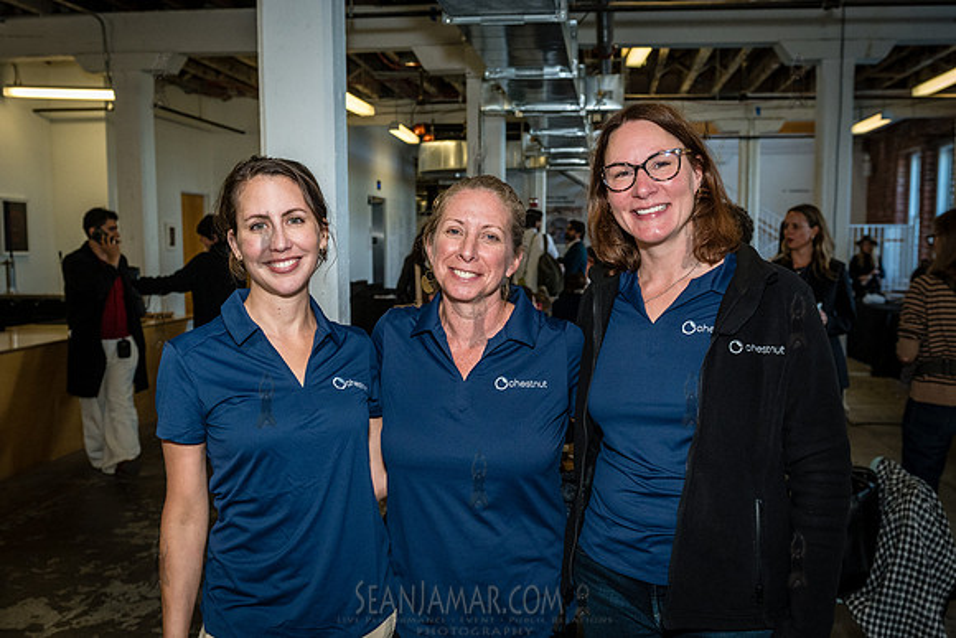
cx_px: 504
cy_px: 333
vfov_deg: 35.9
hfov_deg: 51.7
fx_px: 985
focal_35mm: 37
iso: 1250
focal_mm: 29
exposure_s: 1/640
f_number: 4.5
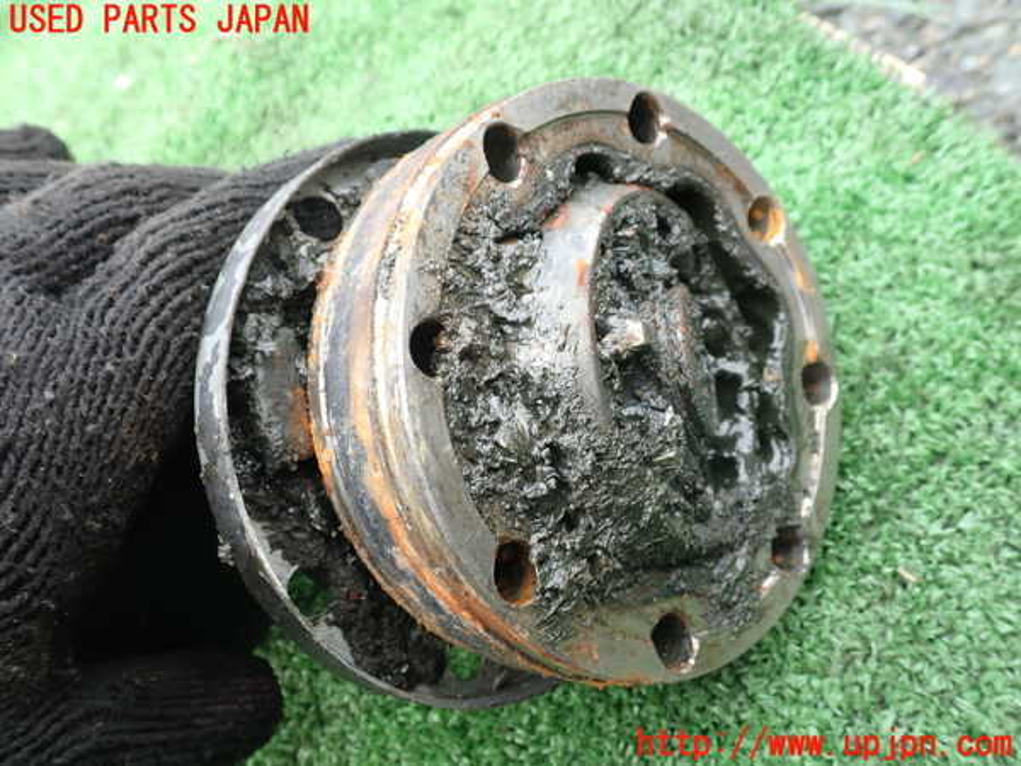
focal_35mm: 30
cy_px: 383
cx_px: 510
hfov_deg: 60.0
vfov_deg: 46.8
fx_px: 885
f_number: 3.2
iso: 100
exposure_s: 1/60
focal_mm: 5.4
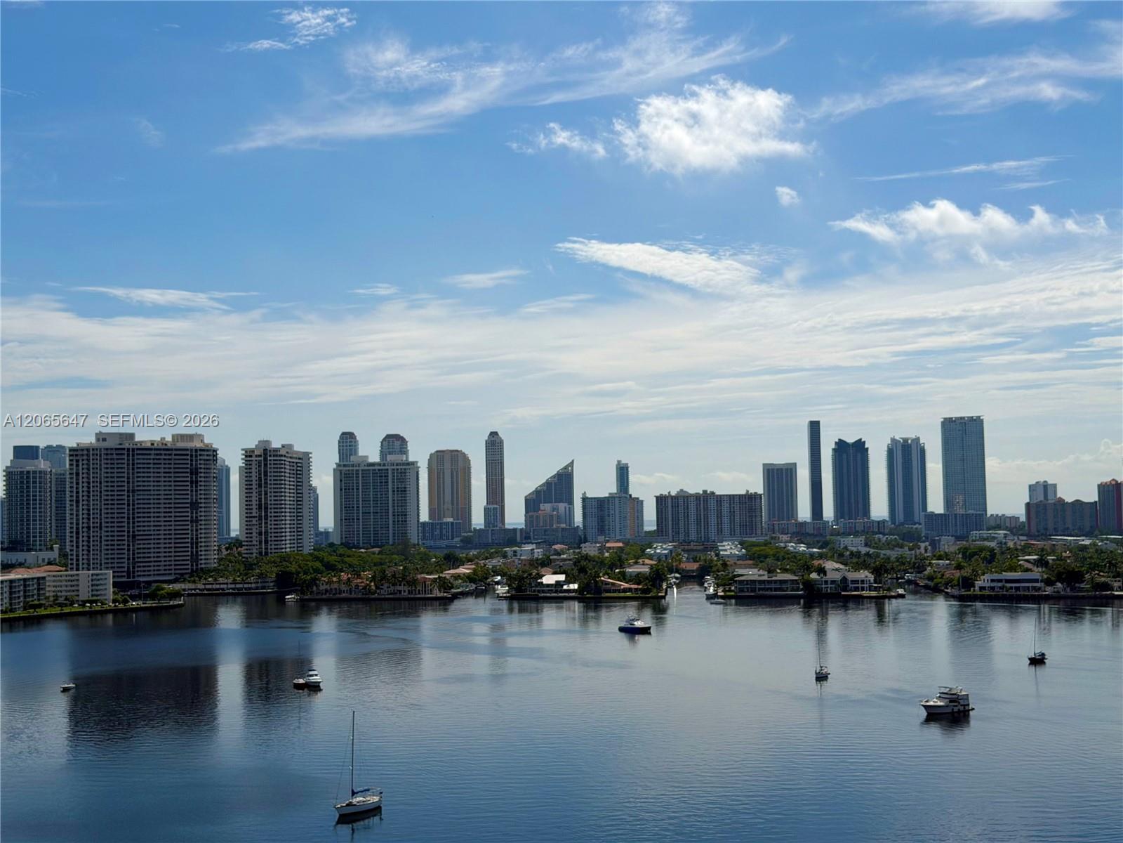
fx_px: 1557
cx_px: 562
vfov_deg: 30.3
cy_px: 422
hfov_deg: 39.7
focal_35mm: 48
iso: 80
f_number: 1.78
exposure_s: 1/20408
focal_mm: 6.76
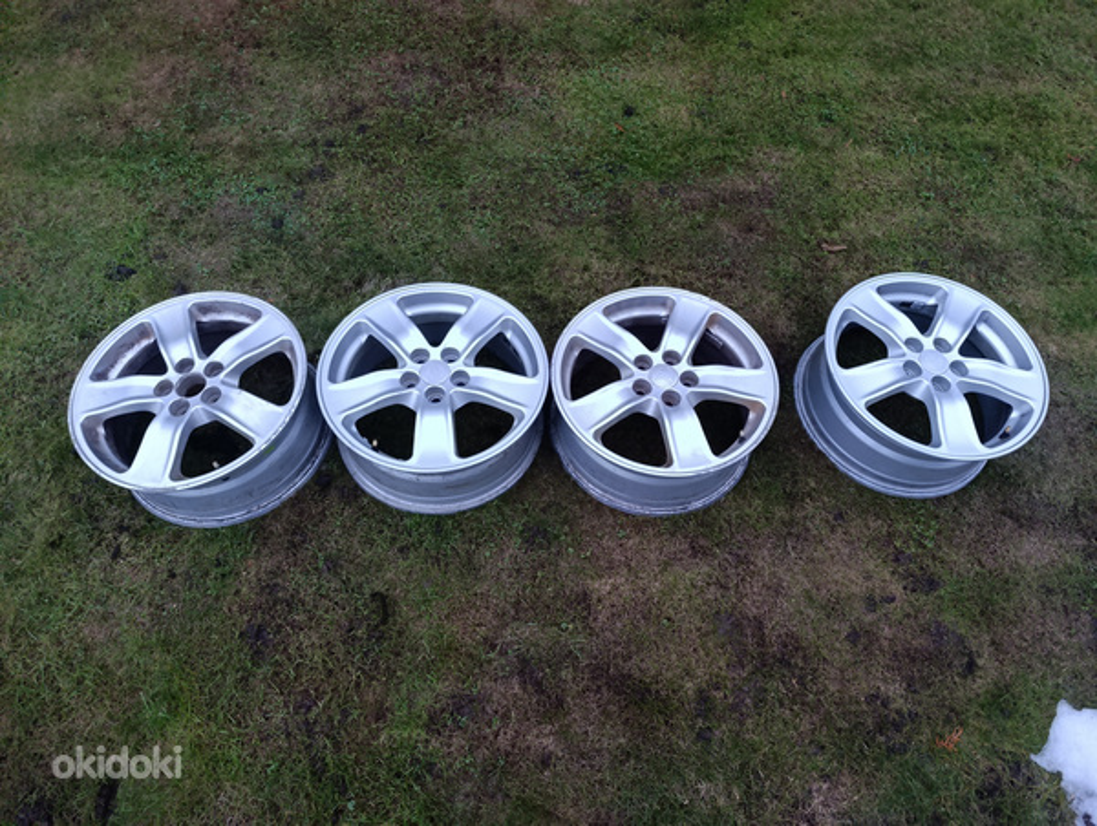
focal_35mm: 23
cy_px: 413
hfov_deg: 73.8
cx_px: 548
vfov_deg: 59.0
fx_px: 730
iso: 1000
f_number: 1.6
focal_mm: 6.14
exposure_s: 1/100
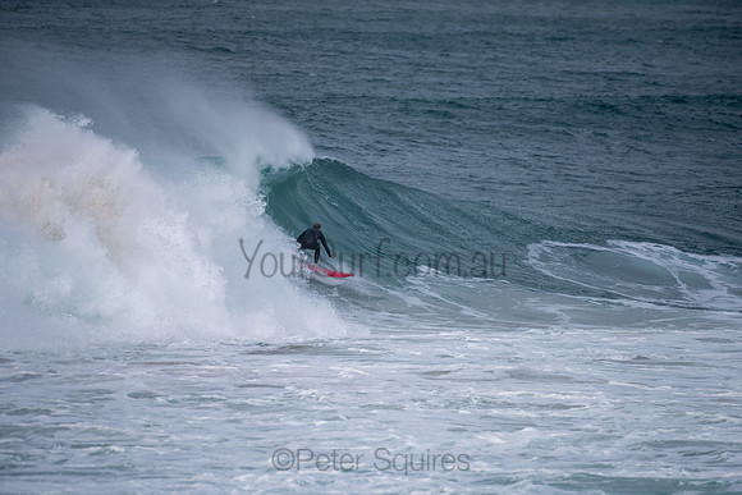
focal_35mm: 539
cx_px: 371
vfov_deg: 2.6
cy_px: 248
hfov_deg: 3.8
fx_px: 11103
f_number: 5.6
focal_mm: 500
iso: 90
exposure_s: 1/1000
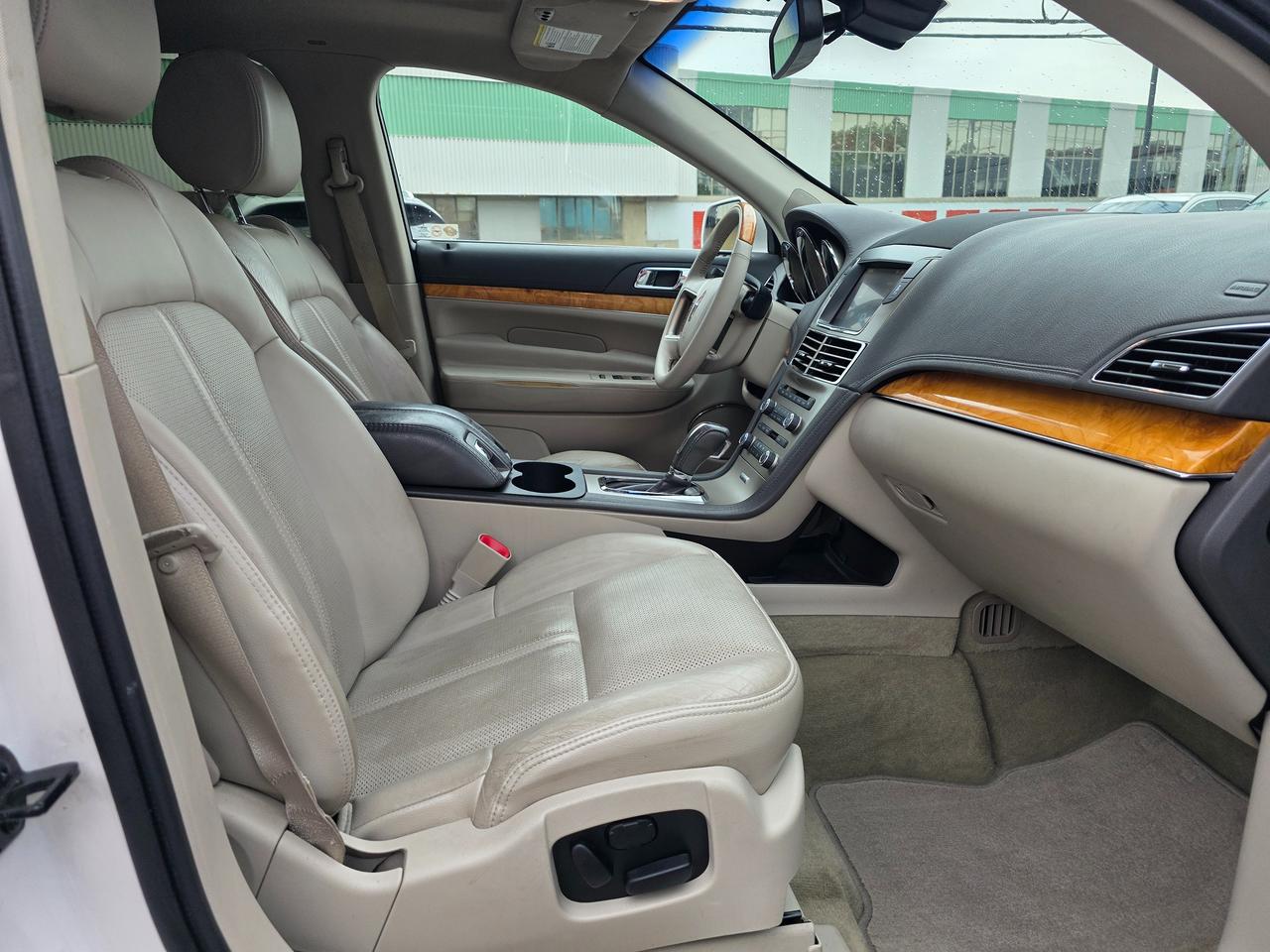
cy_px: 476
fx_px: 844
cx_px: 635
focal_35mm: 23
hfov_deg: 73.9
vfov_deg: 58.9
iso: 40
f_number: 1.7
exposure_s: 1/180
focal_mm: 6.3
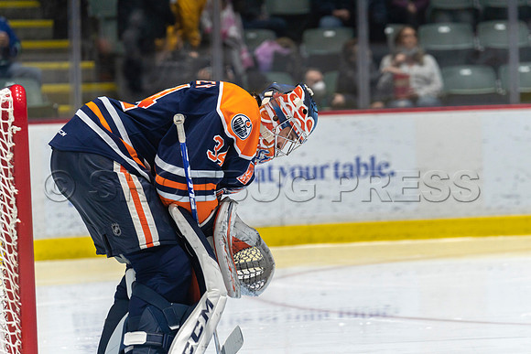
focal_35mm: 200
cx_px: 266
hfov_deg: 10.3
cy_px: 177
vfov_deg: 6.9
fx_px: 2951
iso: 1600
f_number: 5
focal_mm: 200
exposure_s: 1/640
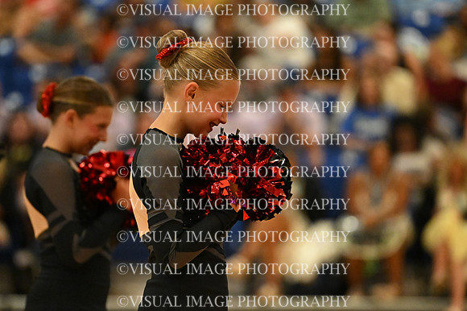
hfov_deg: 6.9
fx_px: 3889
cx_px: 234
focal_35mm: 300
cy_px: 156
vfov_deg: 4.6
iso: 8000
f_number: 2.8
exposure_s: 1/1000
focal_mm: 200
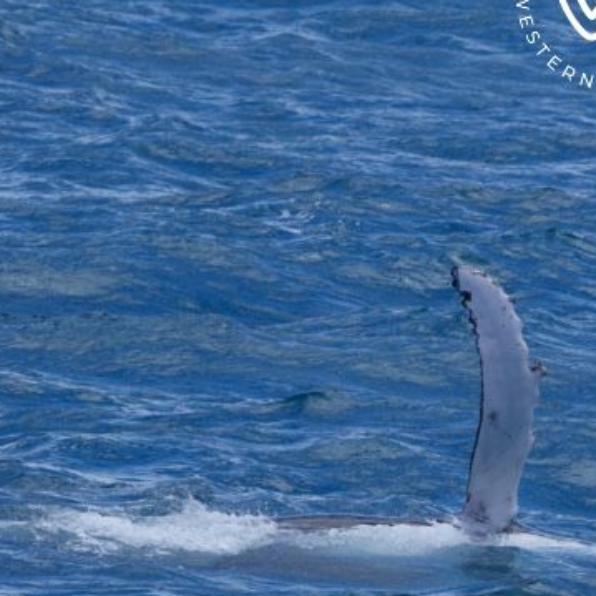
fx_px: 14317
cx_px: 55
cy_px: 333
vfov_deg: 2.4
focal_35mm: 735
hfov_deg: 2.4
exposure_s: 1/3200
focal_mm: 388
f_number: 8
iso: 1000
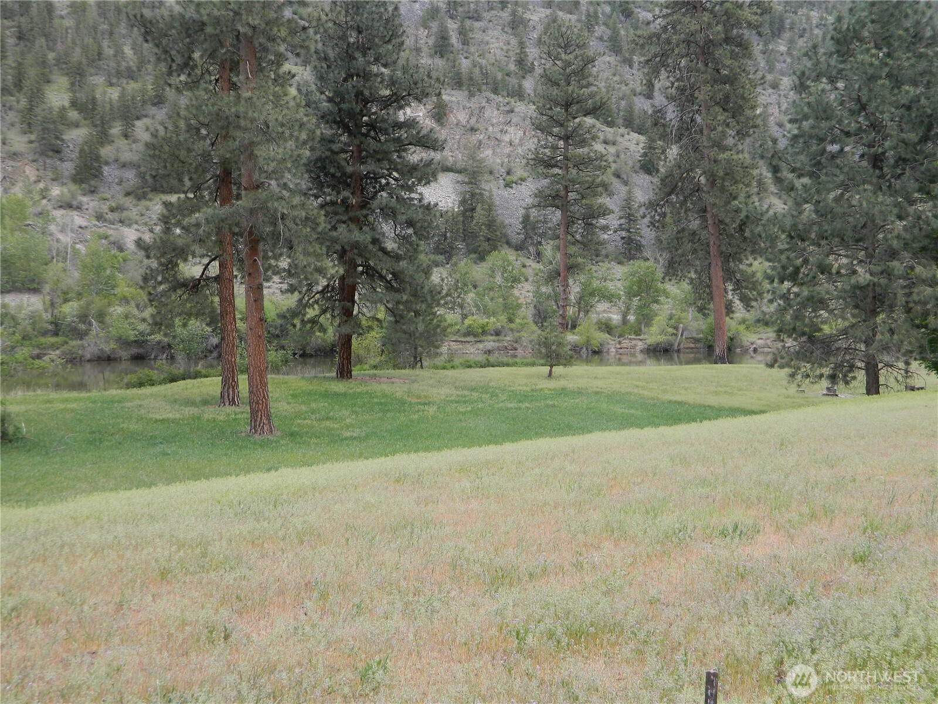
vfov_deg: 40.7
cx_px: 469
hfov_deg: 52.6
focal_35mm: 35
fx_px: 948
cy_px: 352
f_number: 3.3
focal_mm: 6.2
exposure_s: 1/100
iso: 80
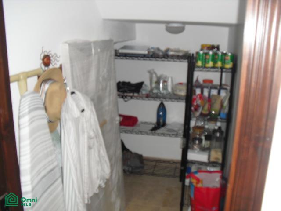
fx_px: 292
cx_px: 140
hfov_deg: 51.4
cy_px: 106
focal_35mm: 36
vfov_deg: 39.7
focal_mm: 6.3
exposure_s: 1/60
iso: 200
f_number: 3.1
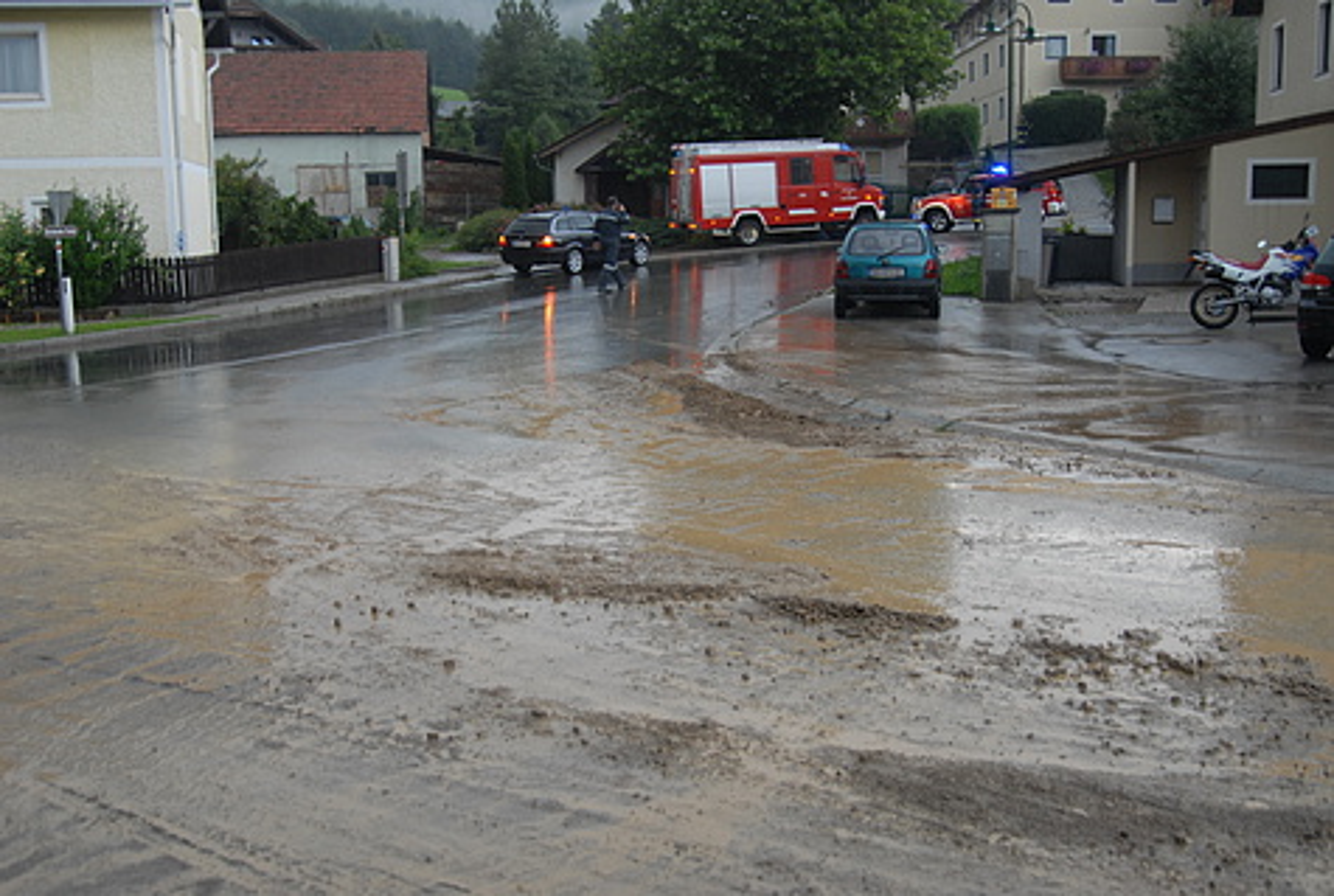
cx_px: 667
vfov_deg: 37.0
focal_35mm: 36
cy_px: 448
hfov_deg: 53.0
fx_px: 1337
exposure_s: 1/60
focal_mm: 24
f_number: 4
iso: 400
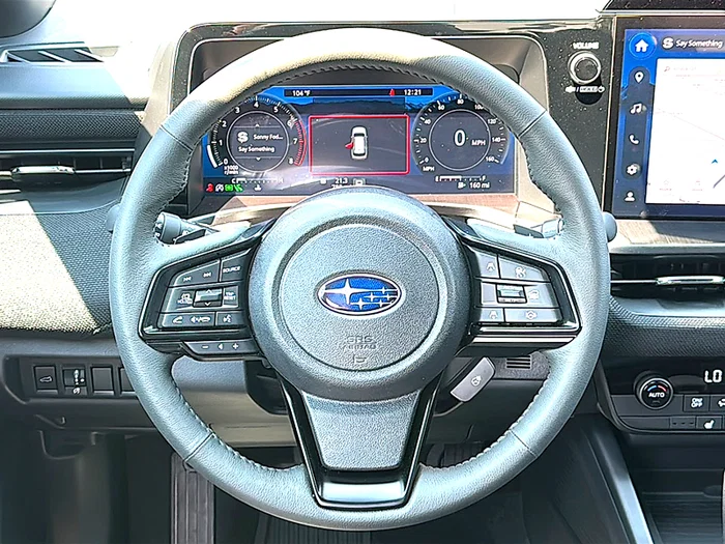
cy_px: 272
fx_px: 1026
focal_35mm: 49
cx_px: 362
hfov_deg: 38.9
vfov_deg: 29.7
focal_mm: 6.86
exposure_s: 1/68
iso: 50
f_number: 1.78
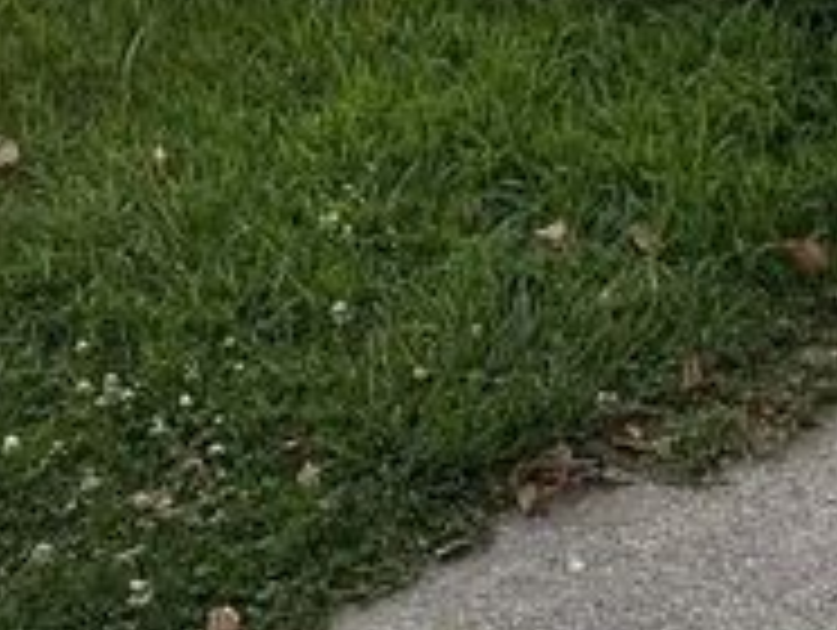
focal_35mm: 132
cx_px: 194
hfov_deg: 14.8
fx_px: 3196
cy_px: -950
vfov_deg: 9.8
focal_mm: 6.76
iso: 100
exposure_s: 1/643
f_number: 1.78
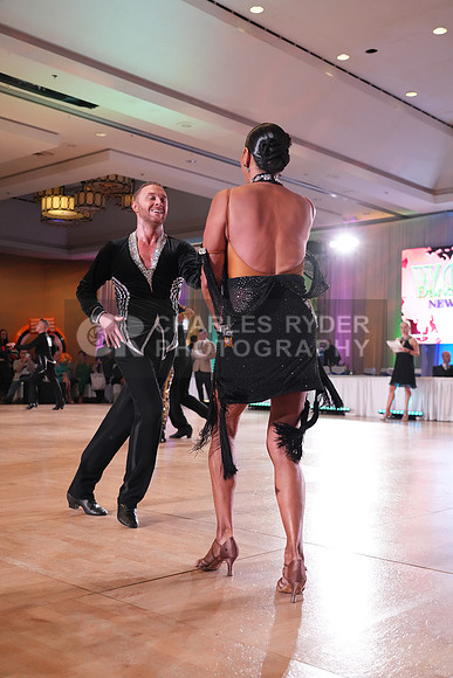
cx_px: 226
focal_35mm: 39
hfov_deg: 34.2
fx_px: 736
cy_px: 339
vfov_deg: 49.5
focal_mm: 39
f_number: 4
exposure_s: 1/500
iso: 3200
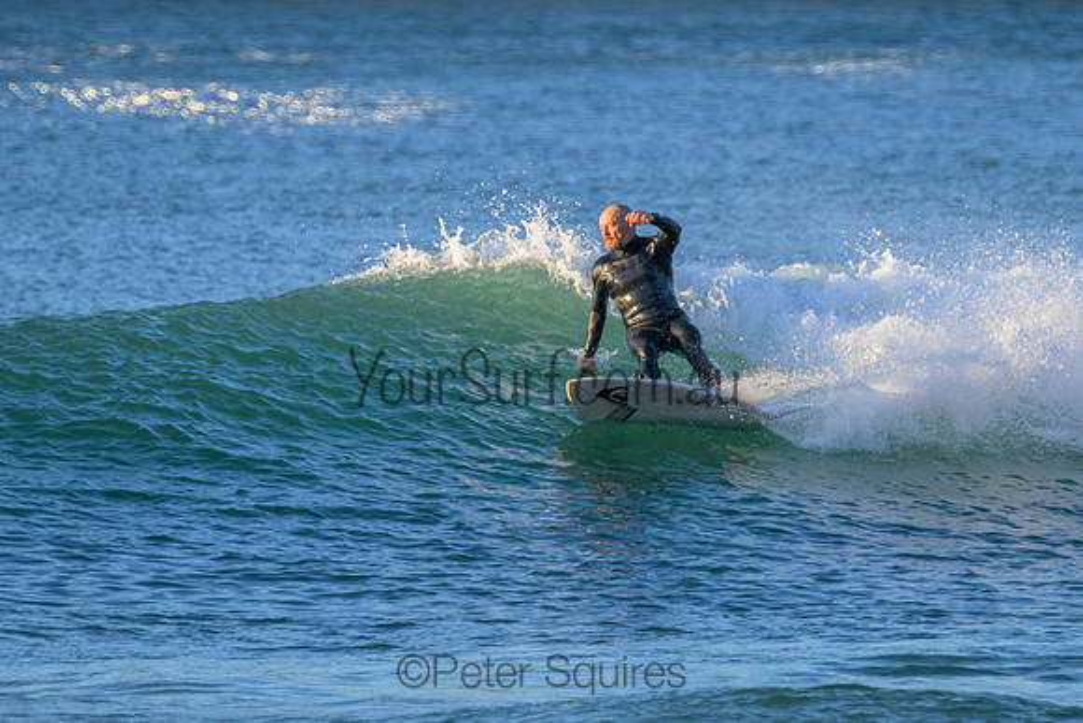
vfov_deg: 1.3
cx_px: 642
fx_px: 32659
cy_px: 295
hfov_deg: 1.9
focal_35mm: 1085
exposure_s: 1/1000
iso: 3200
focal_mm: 800
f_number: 11
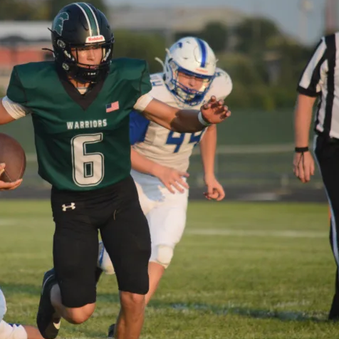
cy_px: 165
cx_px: 83
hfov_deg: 3.1
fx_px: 6238
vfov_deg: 3.1
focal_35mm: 563
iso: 1600
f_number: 5.6
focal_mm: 280
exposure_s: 1/2500
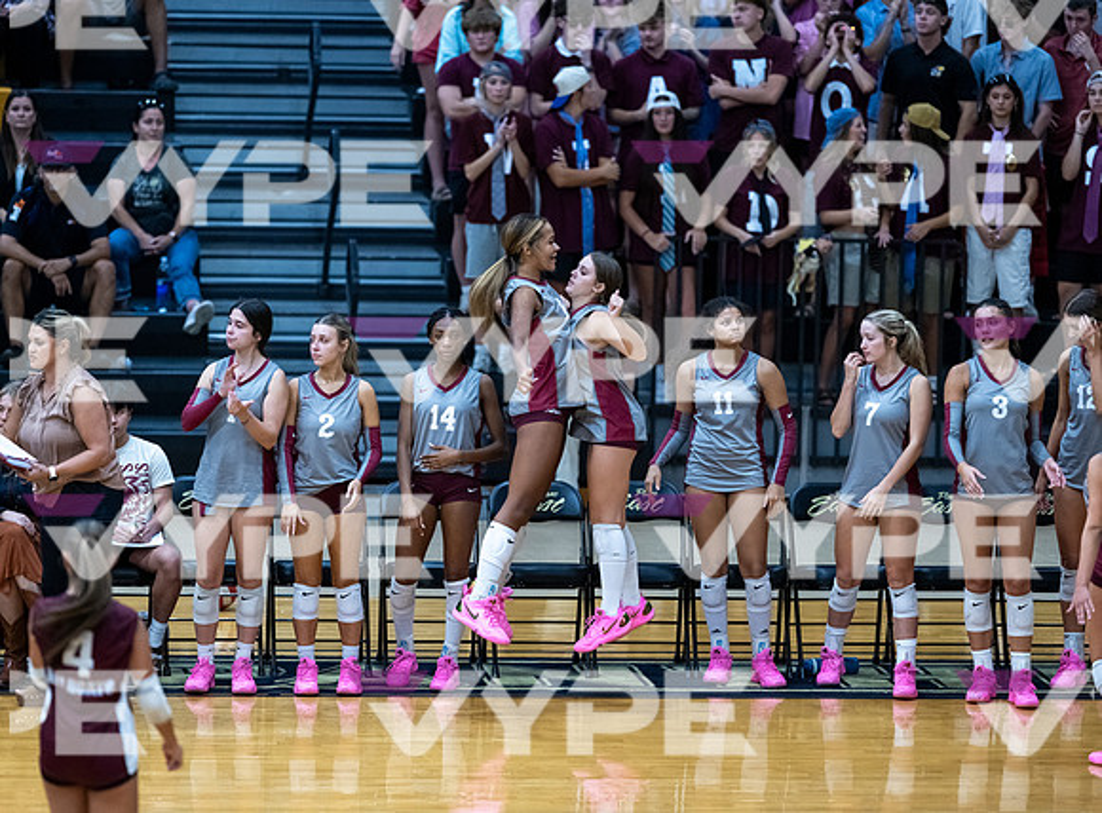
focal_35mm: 217
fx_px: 6881
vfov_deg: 6.8
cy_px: 406
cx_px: 551
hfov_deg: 9.2
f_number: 2
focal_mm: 200
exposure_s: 1/1600
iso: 3200
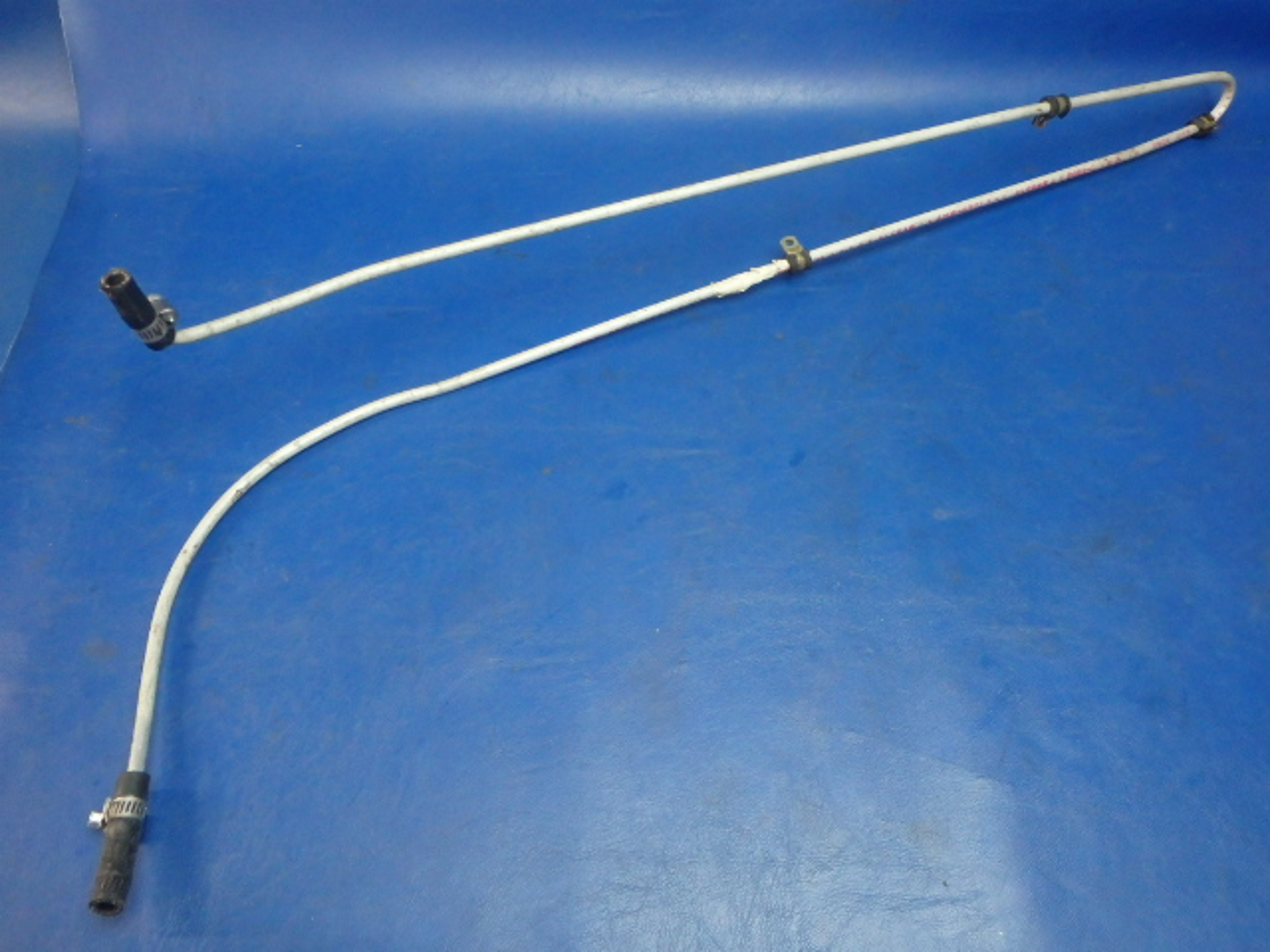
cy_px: 476
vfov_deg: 49.7
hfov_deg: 63.4
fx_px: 1027
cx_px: 635
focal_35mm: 28
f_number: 3.9
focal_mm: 5
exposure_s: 1/60
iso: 800
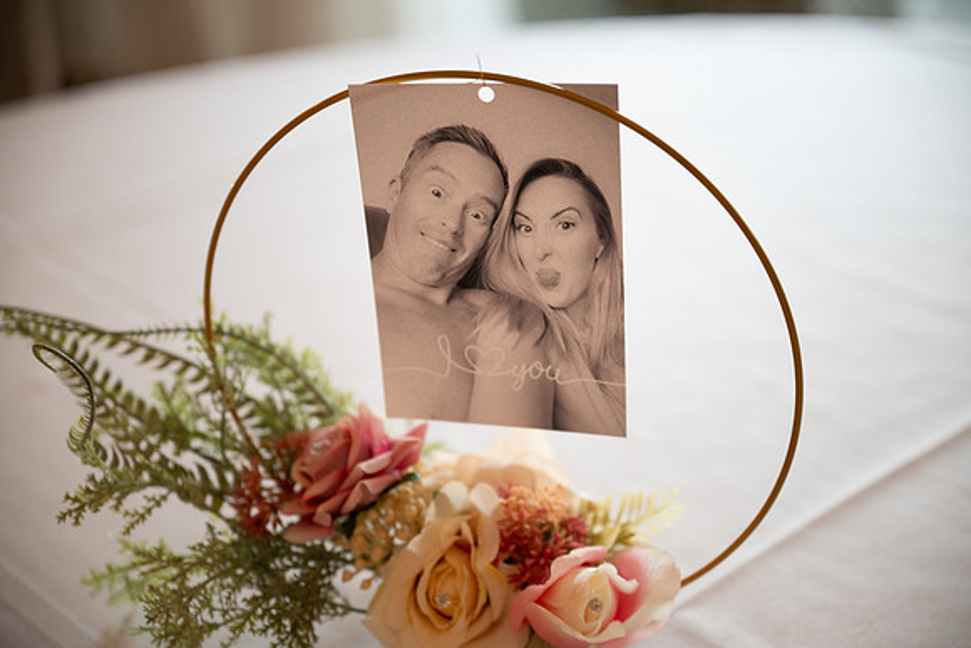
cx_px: 486
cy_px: 324
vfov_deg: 19.5
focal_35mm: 70
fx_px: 1888
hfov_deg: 28.8
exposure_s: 1/100
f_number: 2.8
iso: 500
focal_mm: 70
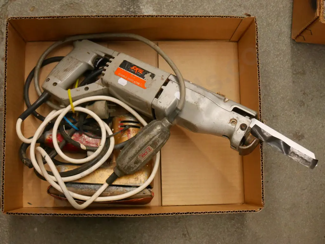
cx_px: 162
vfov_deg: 27.1
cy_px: 122
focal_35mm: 54
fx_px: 507
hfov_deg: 35.5
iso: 3200
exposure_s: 1/80
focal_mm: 27
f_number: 5.3
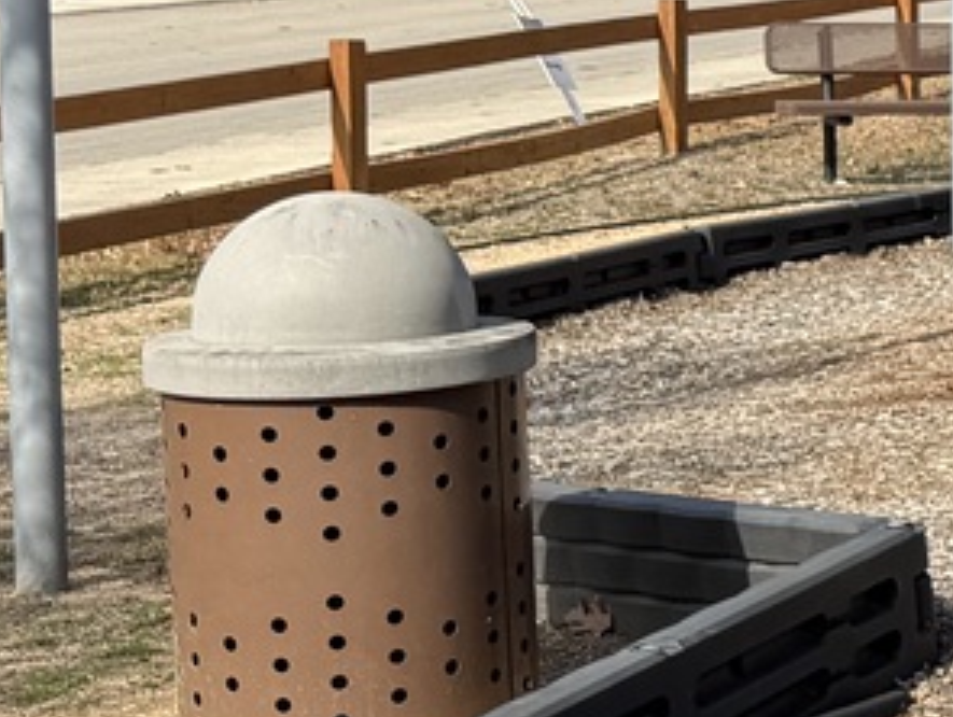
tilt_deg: -3.6
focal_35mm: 117
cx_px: 2061
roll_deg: -0.7
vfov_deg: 12.7
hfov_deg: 13.6
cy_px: 216
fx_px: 3225
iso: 80
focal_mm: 6.76
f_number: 1.78
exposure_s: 1/2907
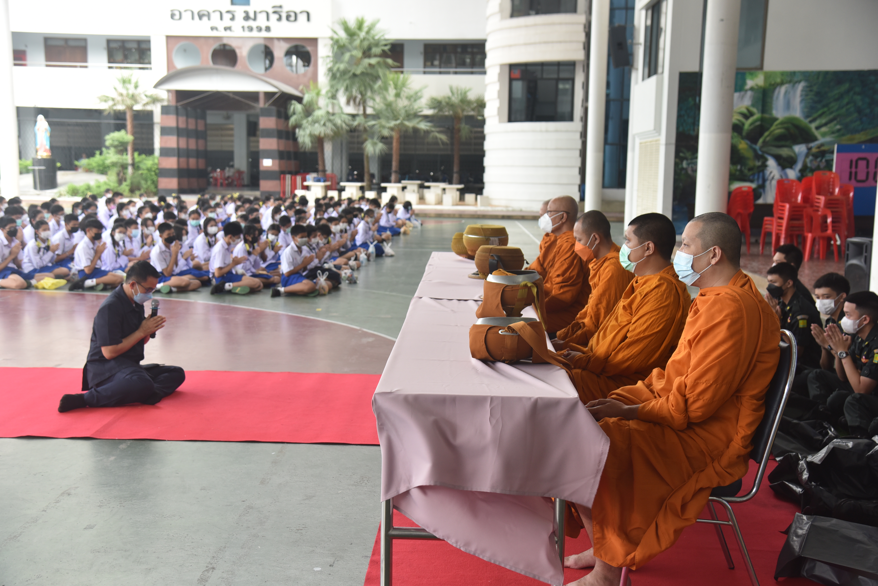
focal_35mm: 46
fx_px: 1122
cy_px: 293
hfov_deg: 42.7
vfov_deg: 29.2
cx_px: 439
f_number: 5
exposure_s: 1/100
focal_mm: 46
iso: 640
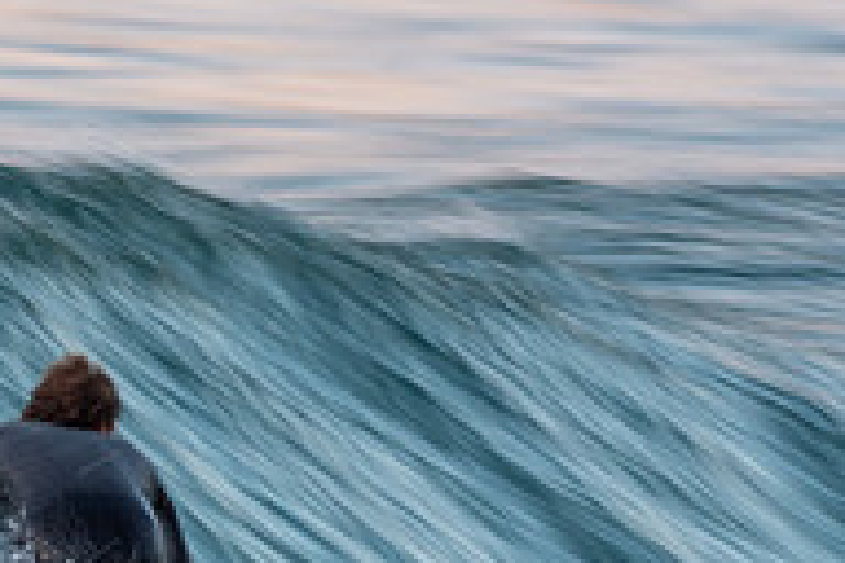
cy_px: 614
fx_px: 53184
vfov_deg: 0.6
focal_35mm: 2266
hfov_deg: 0.9
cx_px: 62
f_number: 8
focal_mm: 500
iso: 100
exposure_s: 1/20
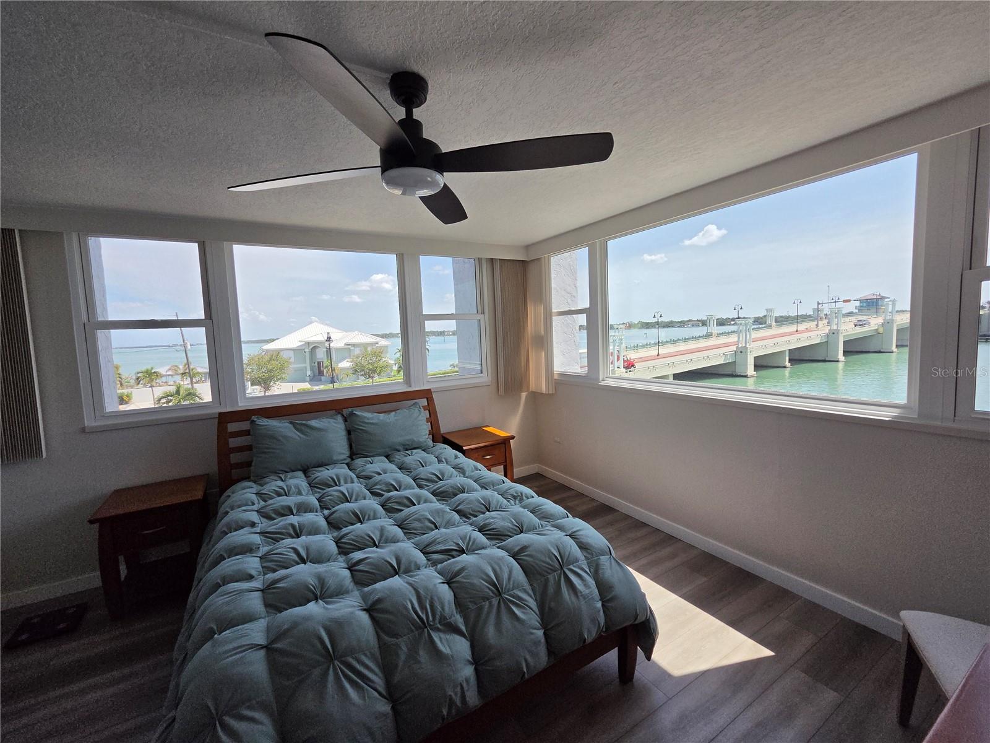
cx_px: 495
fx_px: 372
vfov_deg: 89.9
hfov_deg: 106.2
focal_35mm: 13
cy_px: 372
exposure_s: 1/1650
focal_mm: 2.2
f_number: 2.2
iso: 100
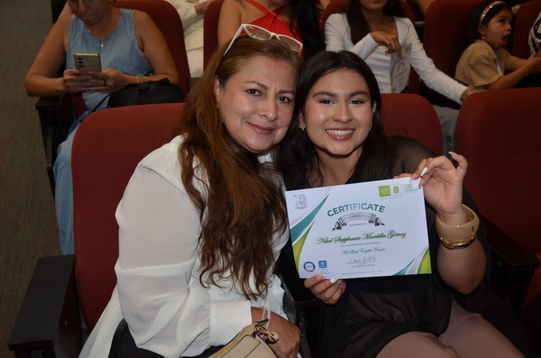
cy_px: 179
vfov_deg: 39.8
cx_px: 270
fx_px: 495
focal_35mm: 33
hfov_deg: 57.3
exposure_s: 1/60
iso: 400
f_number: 4
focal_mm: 22
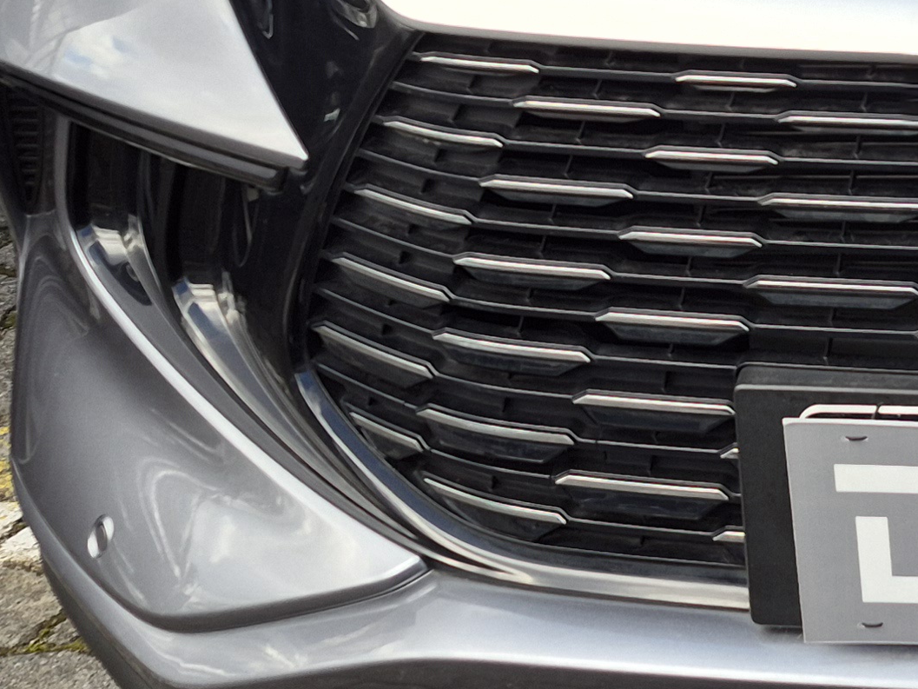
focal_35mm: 87
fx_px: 2307
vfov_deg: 16.3
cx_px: 1221
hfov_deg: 20.4
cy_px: -149
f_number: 1.8
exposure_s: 1/526
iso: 25
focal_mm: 5.4
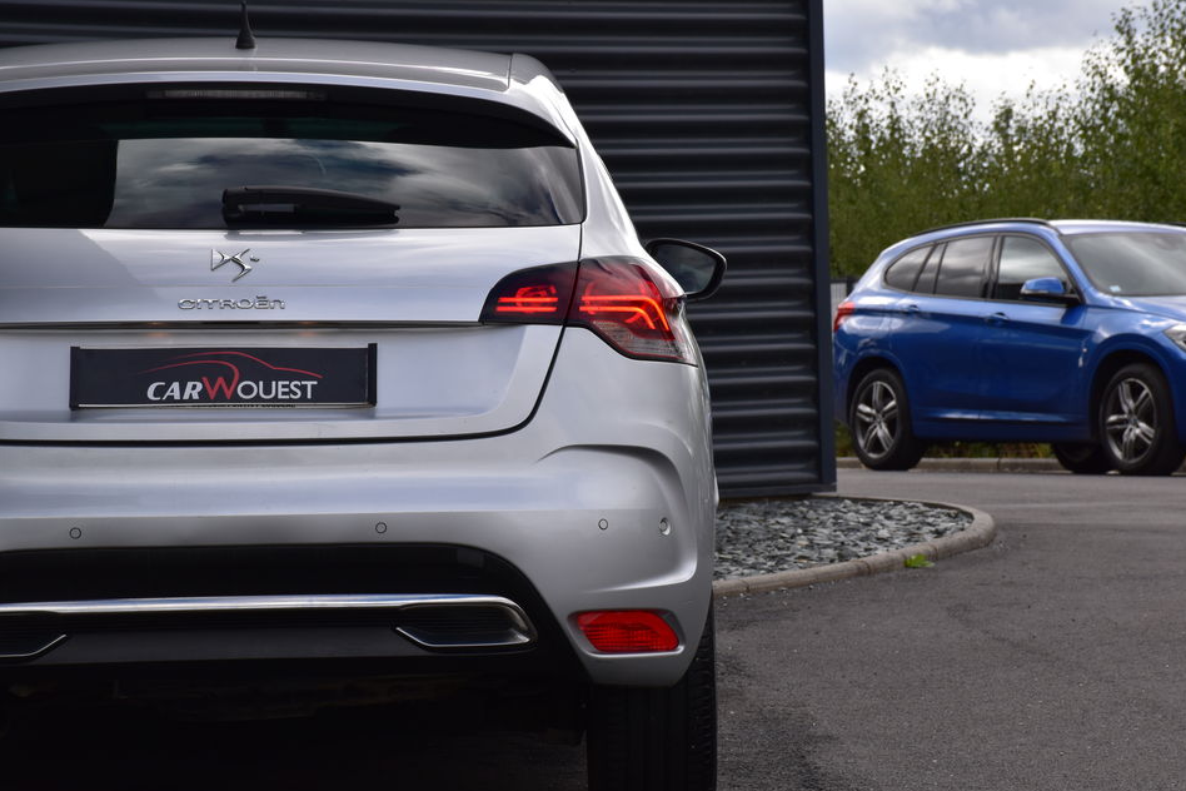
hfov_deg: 15.2
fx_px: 4432
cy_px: 396
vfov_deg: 10.2
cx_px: 623
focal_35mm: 135
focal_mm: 85
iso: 400
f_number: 10
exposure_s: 1/320
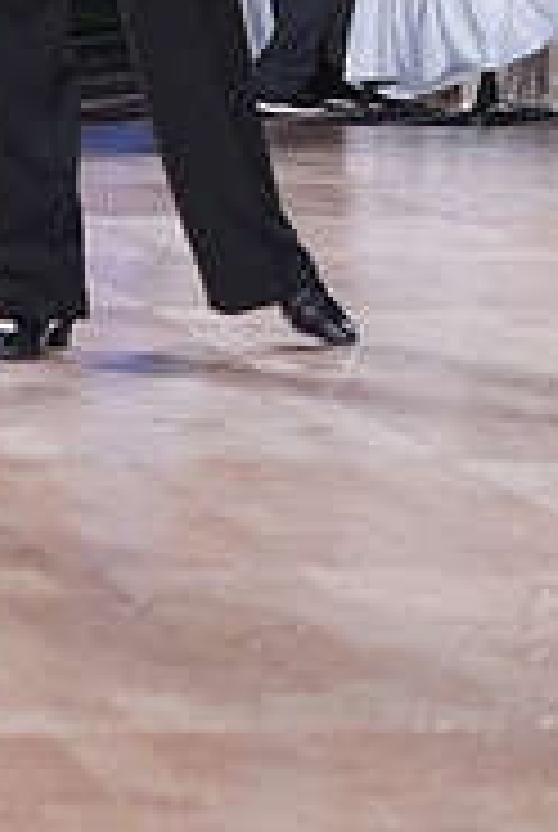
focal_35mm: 219
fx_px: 5072
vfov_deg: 9.2
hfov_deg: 6.2
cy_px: -265
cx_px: -272
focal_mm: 70
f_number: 4
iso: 2500
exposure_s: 1/400
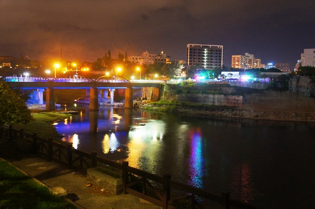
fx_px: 262
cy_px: 104
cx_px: 158
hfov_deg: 62.0
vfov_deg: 43.5
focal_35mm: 30
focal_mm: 20
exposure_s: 1/1.25
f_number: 4
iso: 1600
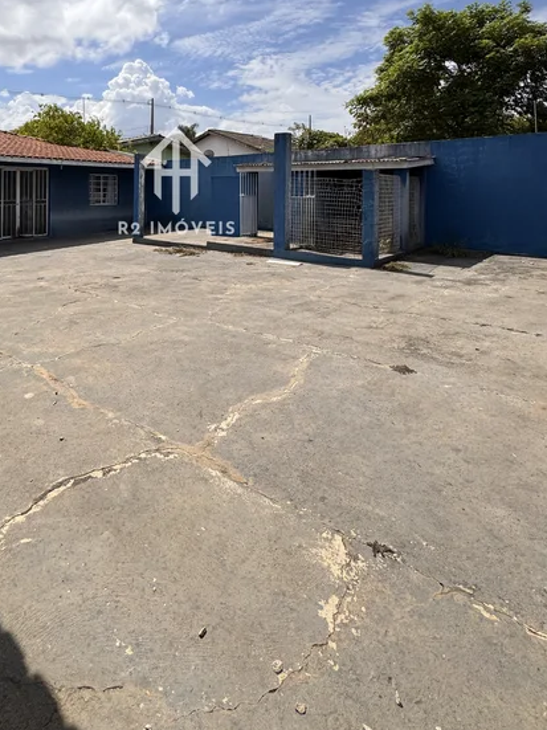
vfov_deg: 73.5
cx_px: 176
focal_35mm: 21
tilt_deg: -1.1
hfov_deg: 61.7
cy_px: 184
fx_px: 443
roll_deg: -0.9
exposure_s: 1/3906
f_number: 2.2
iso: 32
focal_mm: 2.22
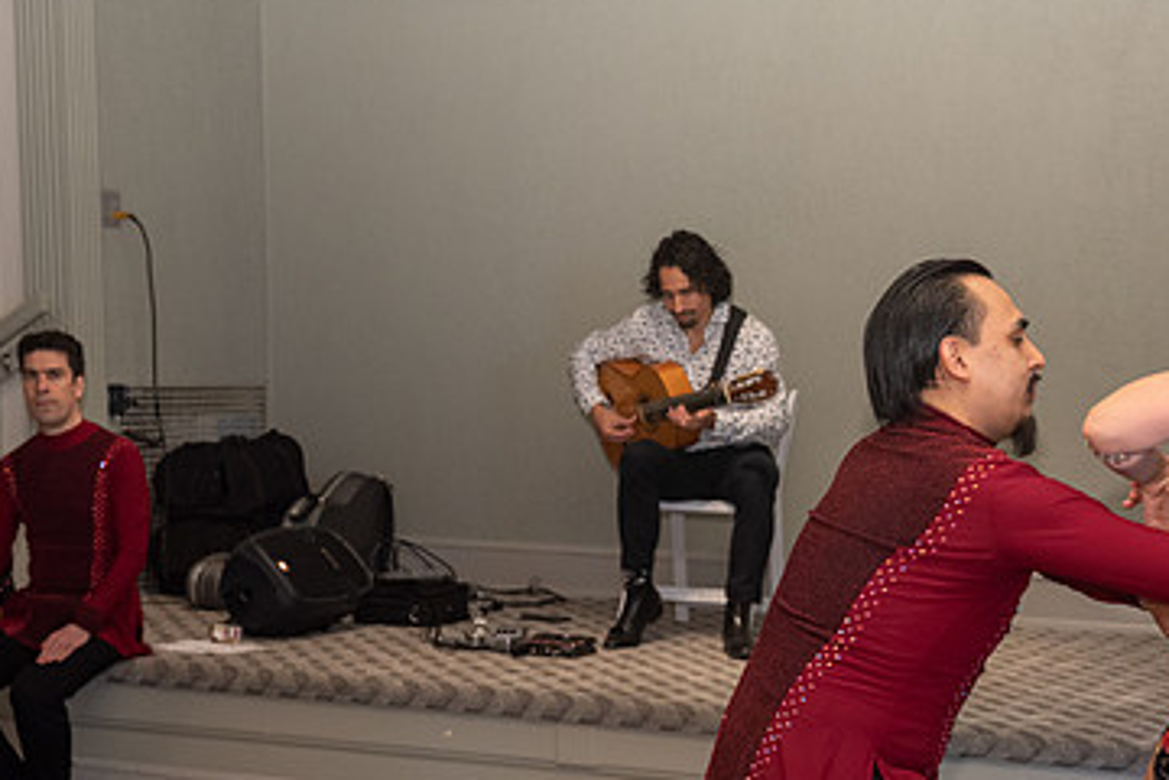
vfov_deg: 19.0
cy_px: 605
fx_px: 2305
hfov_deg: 28.2
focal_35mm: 71
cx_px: 795
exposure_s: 1/60
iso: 800
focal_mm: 42
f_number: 4
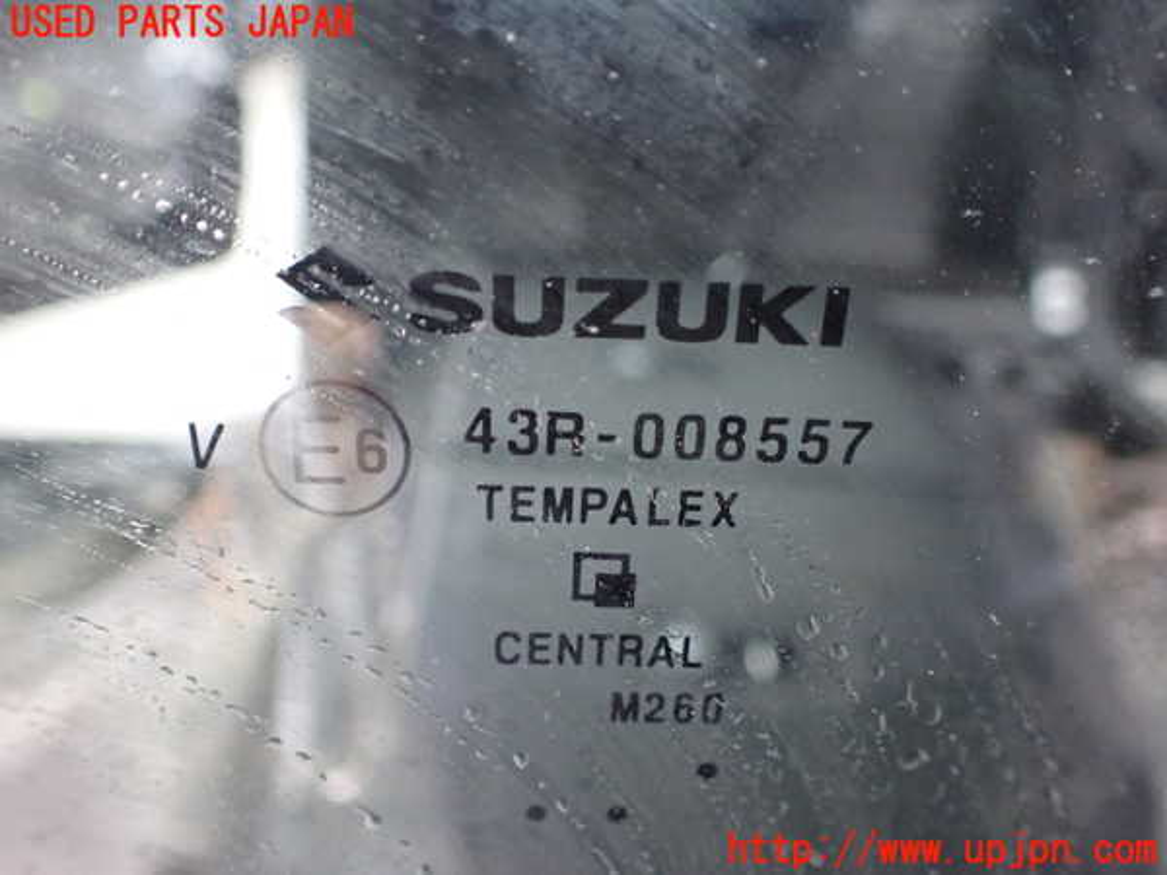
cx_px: 584
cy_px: 438
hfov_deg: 60.0
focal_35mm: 30
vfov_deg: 46.8
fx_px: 1011
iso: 800
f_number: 2.3
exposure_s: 1/80
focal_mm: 5.4
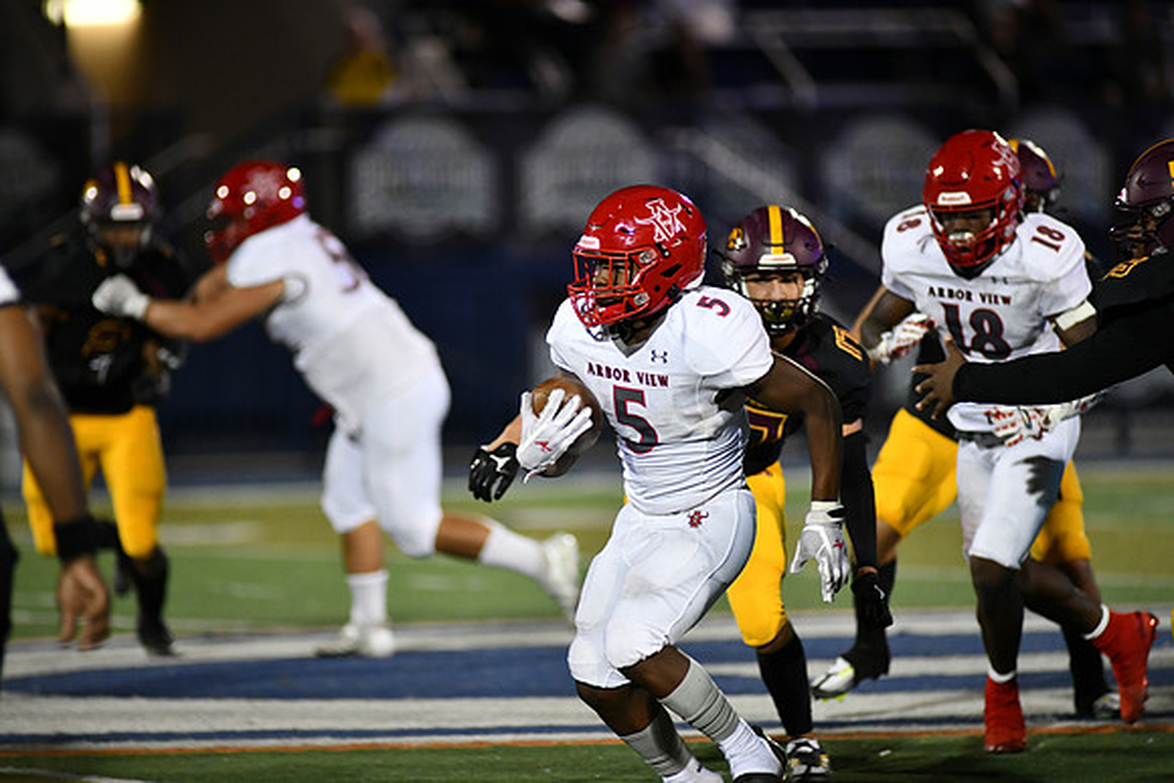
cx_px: 587
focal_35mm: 300
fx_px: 9785
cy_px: 392
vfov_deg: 4.6
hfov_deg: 6.9
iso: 2200
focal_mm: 300
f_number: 2.8
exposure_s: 1/1000
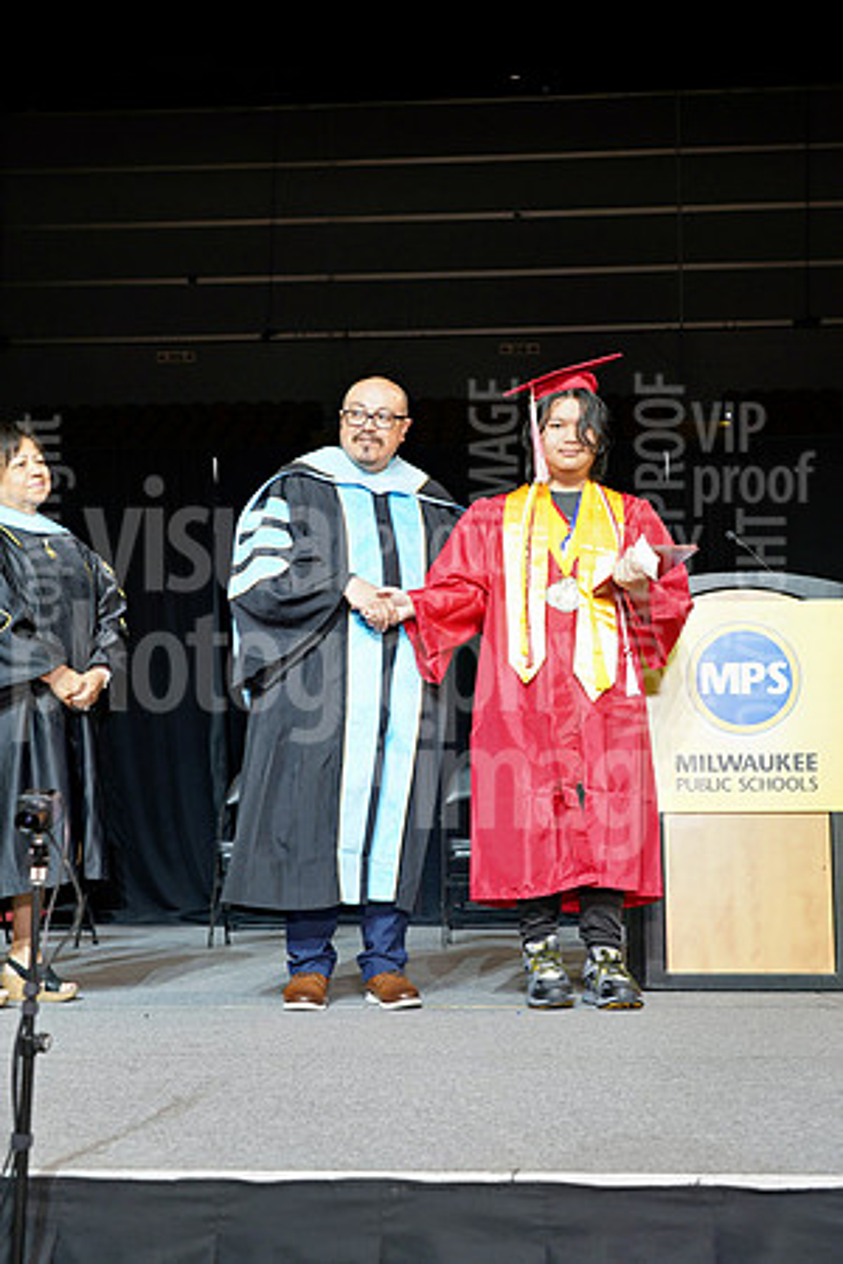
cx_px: 422
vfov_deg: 42.7
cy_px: 632
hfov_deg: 29.2
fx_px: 1616
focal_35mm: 46
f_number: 5.6
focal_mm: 46
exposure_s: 1/80
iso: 800
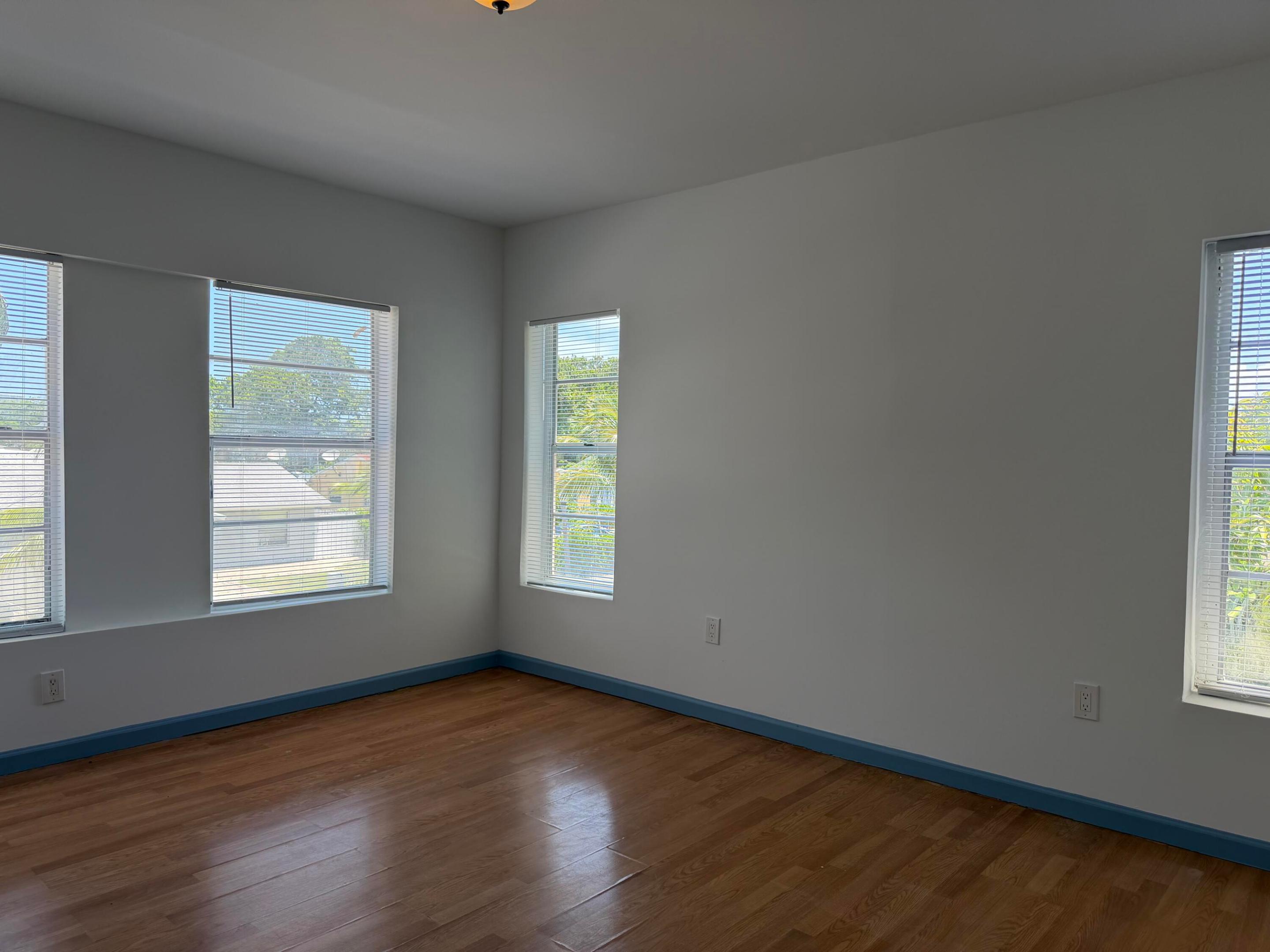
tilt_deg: -1.9
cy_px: 476
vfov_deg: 56.8
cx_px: 635
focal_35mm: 24
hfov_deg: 71.6
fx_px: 881
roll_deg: -1.1
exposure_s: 1/612
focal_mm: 6.76
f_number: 1.78
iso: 100
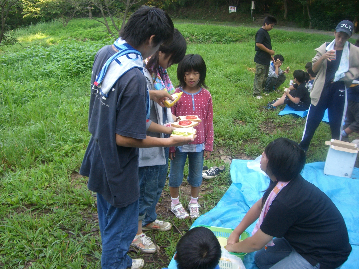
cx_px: 180
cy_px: 134
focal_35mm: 38
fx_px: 394
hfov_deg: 49.0
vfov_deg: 37.7
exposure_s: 1/125
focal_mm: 6.2
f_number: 2.7
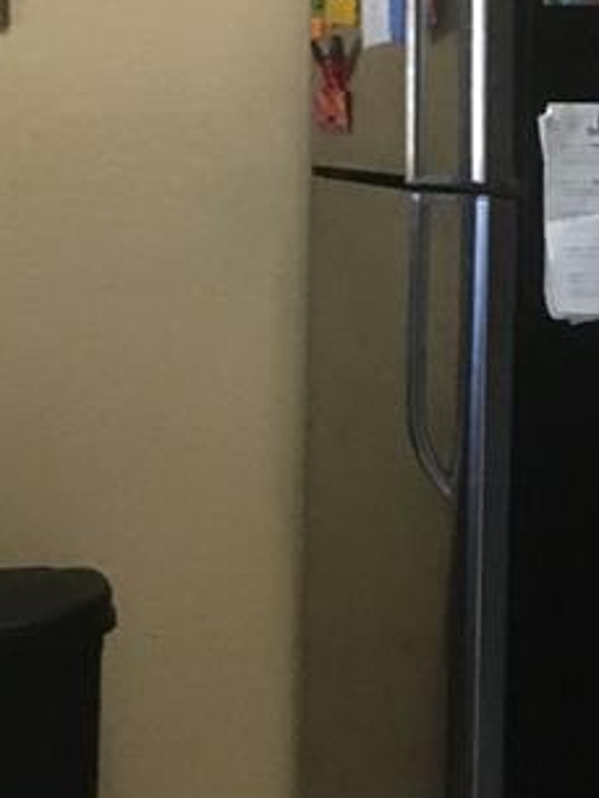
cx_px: 526
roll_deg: +1.2
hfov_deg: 12.9
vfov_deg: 17.2
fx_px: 2628
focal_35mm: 114
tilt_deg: -5.8
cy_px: 301
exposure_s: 1/30
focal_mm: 4.15
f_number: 2.2
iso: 160
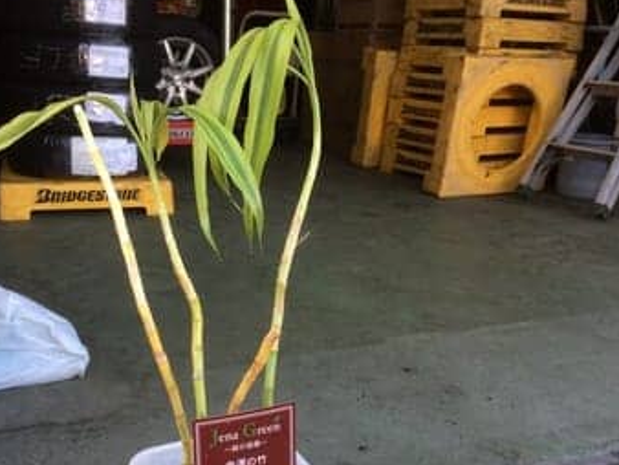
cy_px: 280
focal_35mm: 40
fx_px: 716
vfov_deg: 35.9
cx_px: 286
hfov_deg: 46.7
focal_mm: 4.12
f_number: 2.2
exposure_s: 1/120
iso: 40
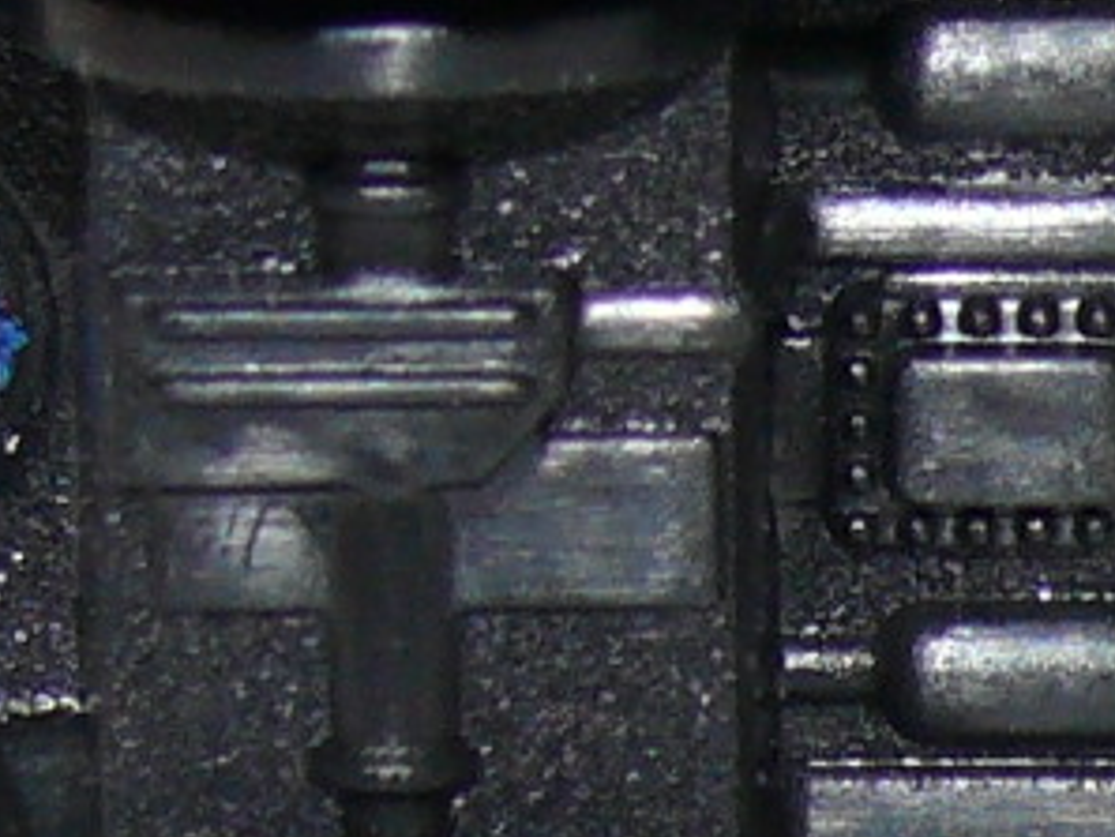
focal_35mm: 554
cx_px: 2151
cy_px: 297
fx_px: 17852
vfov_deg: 2.7
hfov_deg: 3.5
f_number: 4
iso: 100
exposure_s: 1/30
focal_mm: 13.5
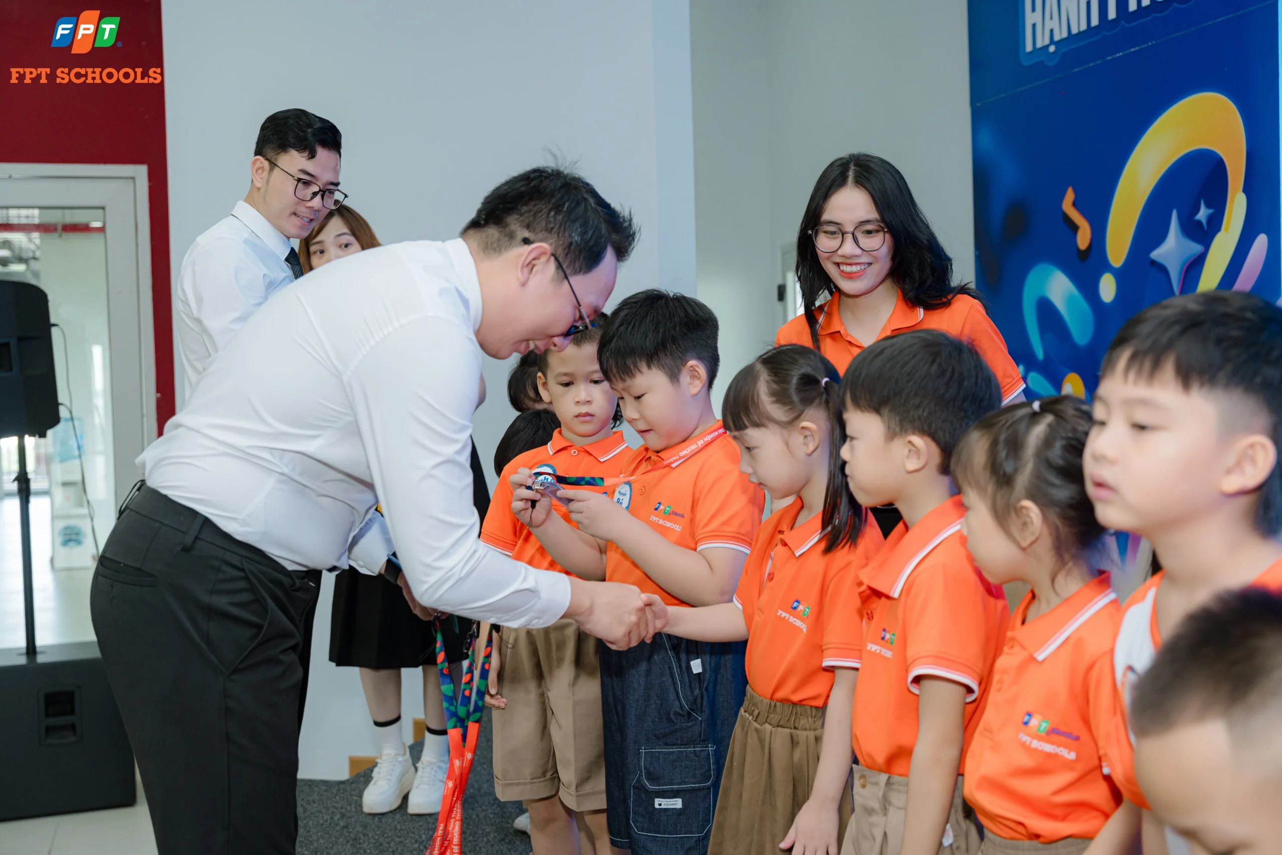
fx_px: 1602
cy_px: 428
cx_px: 641
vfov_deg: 29.9
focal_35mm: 45
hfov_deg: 43.6
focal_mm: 45
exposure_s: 1/100
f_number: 4
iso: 400
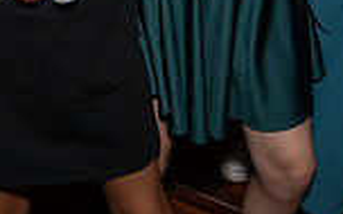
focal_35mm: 99
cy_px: -82
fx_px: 925
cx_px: 135
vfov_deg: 12.7
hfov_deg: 21.0
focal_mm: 17
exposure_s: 1/250
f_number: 7.1
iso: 1000
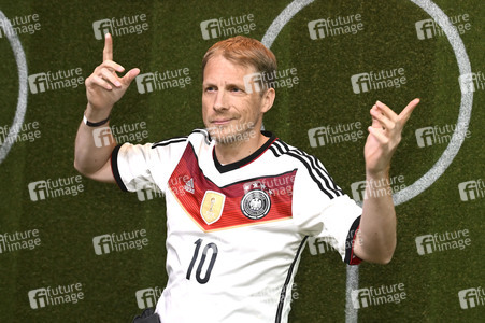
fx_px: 592
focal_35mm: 44
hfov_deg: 44.5
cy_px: 162
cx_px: 242
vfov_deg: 30.5
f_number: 5
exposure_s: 1/250
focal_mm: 44
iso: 1600
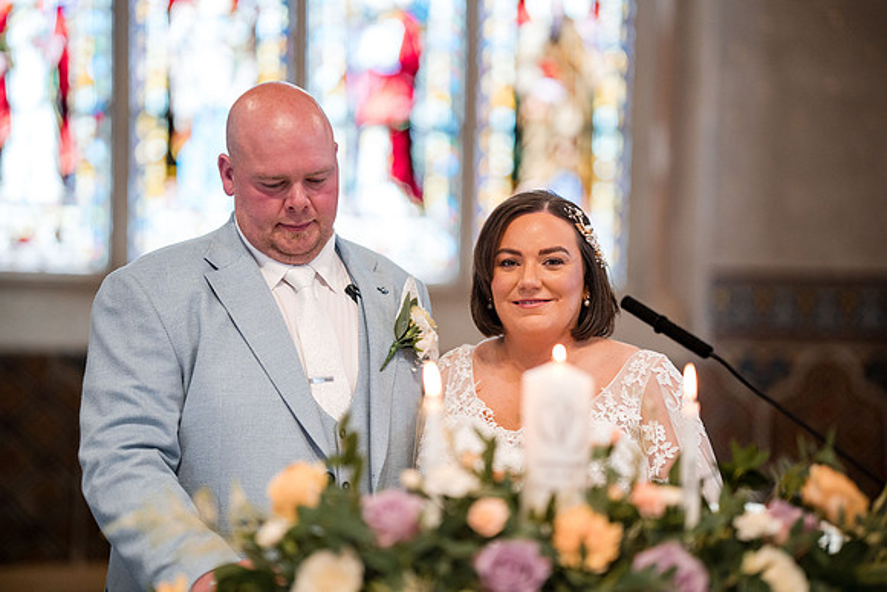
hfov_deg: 23.9
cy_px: 296
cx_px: 444
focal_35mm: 85
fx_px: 2095
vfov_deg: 16.1
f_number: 1.6
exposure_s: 1/500
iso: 1250
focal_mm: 85
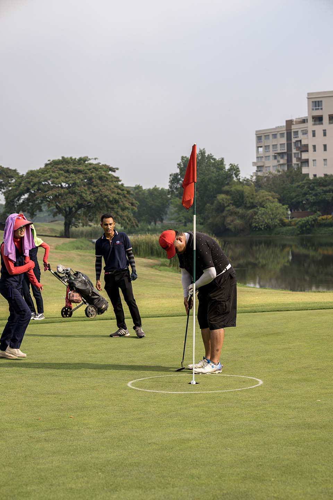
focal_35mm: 70
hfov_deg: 19.5
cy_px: 250
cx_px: 166
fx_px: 971
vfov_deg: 28.8
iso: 250
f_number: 5
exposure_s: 1/1250
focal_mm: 70
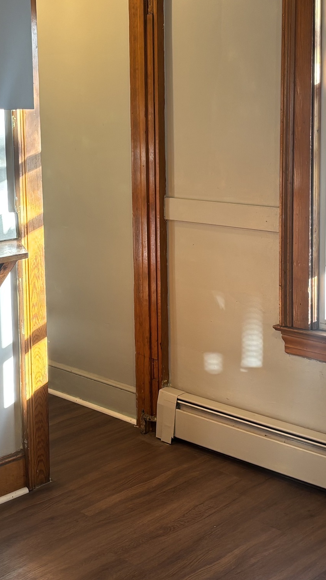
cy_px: 201
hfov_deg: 20.7
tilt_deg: -7.4
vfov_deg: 35.7
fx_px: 891
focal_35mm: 58
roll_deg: +1.0
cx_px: 122
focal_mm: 5.96
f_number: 1.6
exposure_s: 1/60
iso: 80
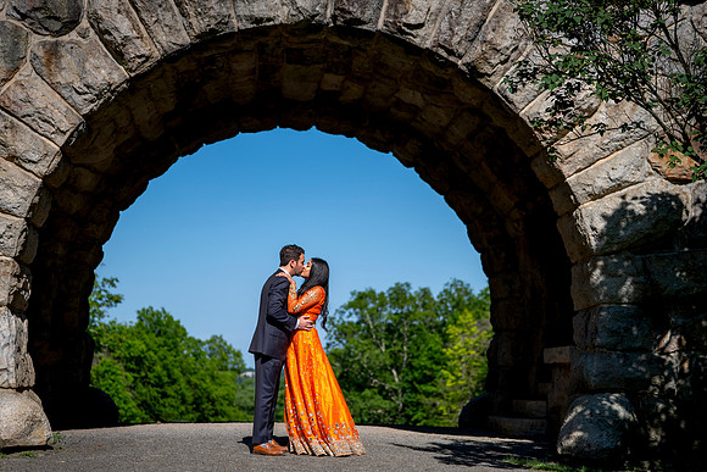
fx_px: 1481
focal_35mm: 75
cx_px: 352
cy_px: 224
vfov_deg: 18.1
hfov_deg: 26.9
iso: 250
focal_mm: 70
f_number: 2.8
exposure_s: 1/8000
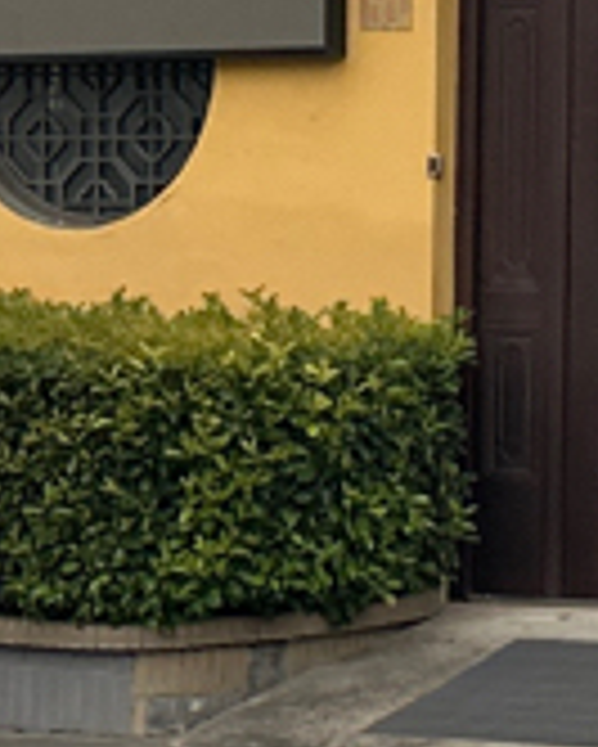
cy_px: -326
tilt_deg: +6.5
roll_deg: -0.3
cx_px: 823
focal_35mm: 212
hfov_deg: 7.2
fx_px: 4686
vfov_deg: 8.9
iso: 160
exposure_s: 1/121
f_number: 1.78
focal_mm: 6.86
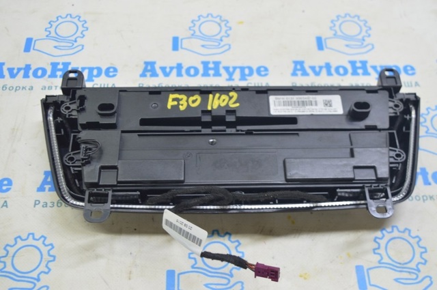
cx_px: 218
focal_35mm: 45
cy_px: 145
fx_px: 546
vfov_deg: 29.8
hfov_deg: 43.7
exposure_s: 1/20
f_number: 5.6
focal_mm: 30
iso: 400
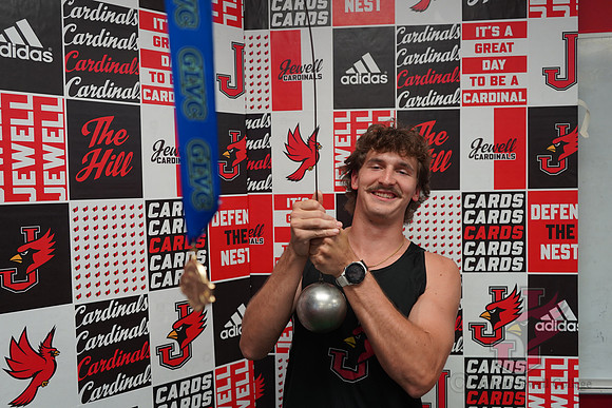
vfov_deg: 42.3
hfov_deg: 60.3
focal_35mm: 31
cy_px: 204
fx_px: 527
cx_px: 306
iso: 1000
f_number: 4
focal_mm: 31
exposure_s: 1/160
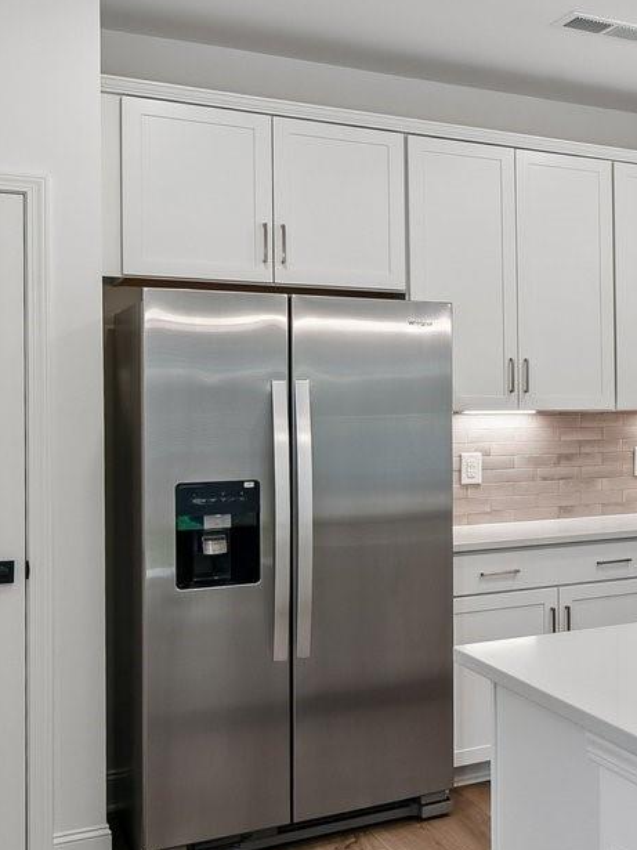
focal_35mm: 48
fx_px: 1178
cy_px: 417
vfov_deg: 39.7
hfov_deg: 25.1
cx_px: 882
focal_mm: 15
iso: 200
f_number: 11
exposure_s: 1/10
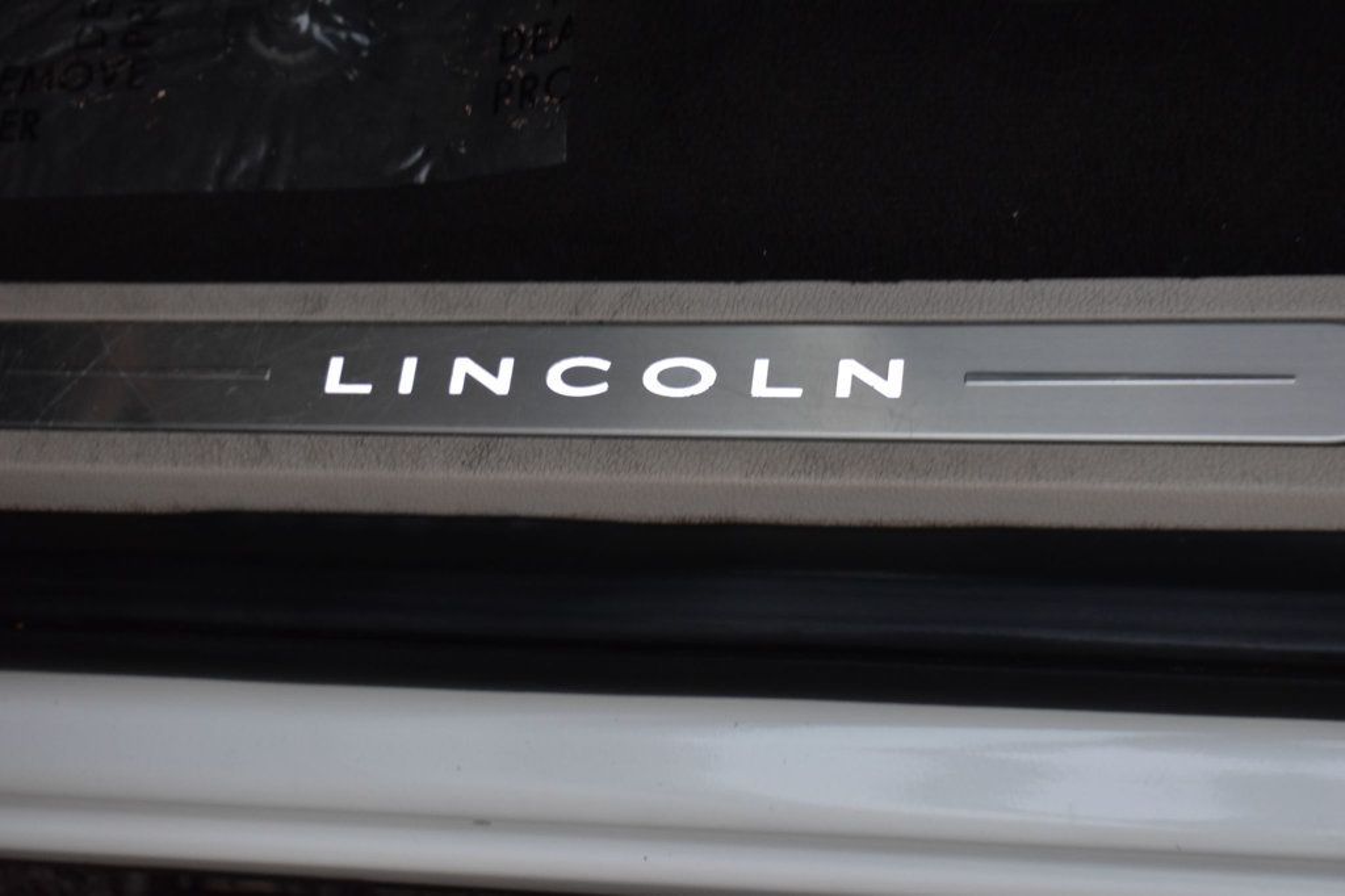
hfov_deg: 31.9
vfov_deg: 21.6
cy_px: 448
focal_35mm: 63
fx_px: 2353
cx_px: 672
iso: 1100
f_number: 6.3
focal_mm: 42
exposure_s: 1/15
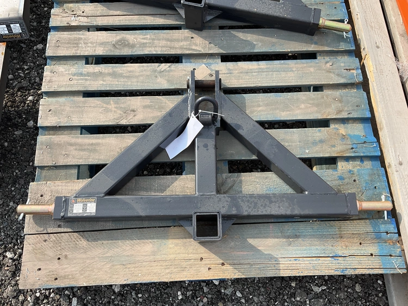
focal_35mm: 29
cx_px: 204
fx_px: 342
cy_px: 153
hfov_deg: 61.6
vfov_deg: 48.3
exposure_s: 1/898
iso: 25
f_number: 1.8
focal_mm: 3
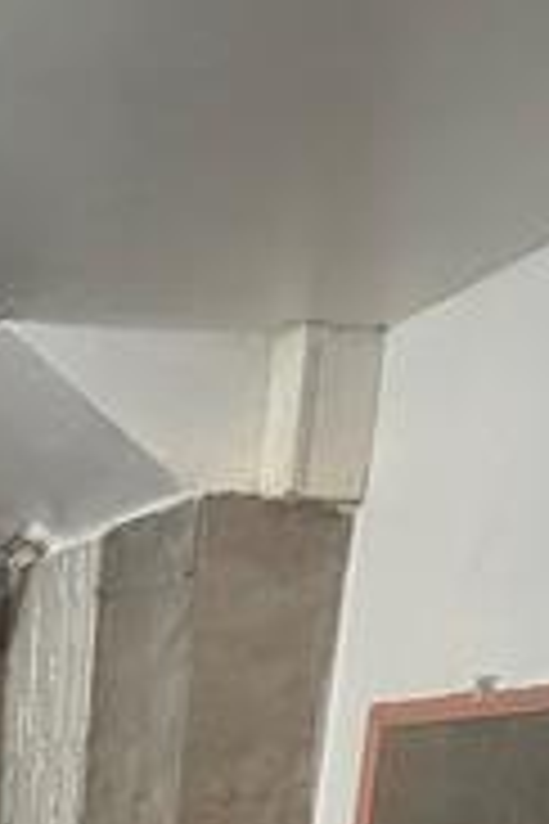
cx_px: -202
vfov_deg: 23.7
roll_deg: +0.9
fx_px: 1395
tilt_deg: -19.5
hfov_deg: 20.0
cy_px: 1328
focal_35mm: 61
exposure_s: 1/60
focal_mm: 2.22
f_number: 2.2
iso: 400
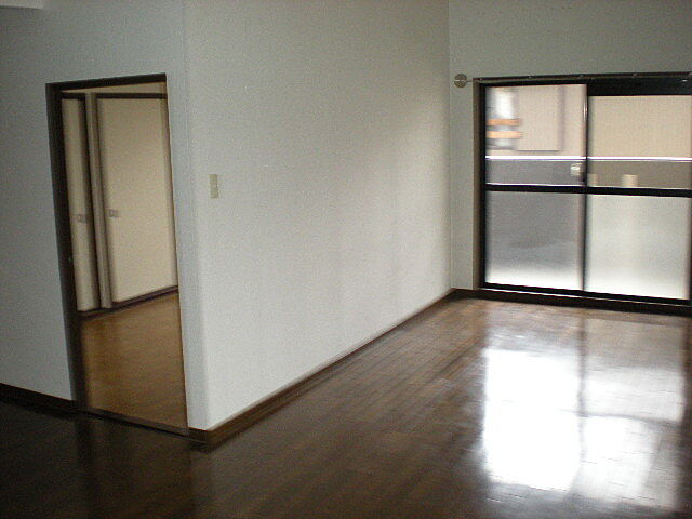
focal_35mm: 38
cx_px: 346
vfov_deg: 37.7
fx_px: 760
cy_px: 260
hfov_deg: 49.0
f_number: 3.1
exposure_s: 1/30
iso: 231
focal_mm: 6.3
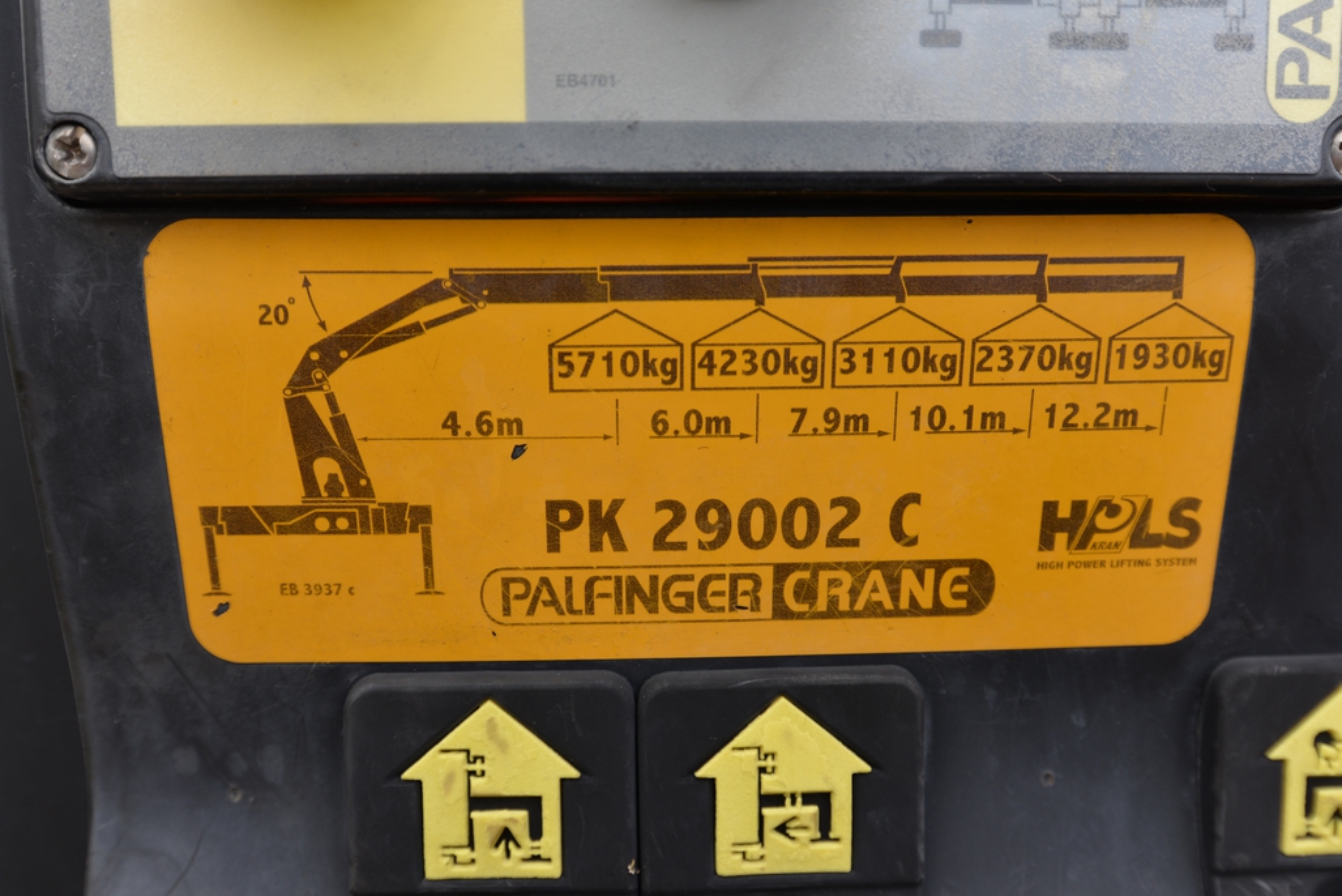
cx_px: 671
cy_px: 448
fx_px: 1305
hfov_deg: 54.4
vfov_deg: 37.9
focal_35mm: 35
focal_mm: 35
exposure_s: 1/200
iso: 200
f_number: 7.1
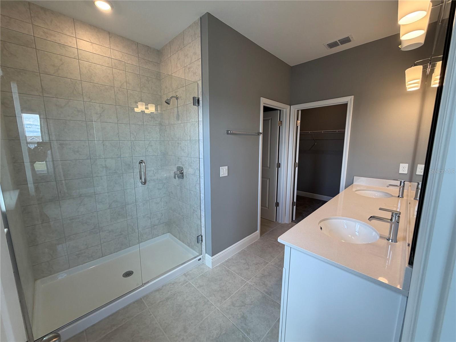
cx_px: 228
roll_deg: +0.1
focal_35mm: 14
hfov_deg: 102.1
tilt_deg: -8.5
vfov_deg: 85.7
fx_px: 184
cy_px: 171
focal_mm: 2.22
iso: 125
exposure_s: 1/120
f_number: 2.2
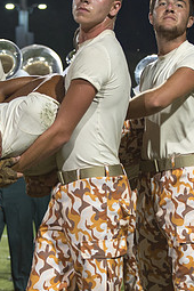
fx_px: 1503
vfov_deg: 11.1
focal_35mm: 186
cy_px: 159
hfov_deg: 7.4
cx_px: 72
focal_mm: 70
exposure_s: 1/160
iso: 1400
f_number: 4.5
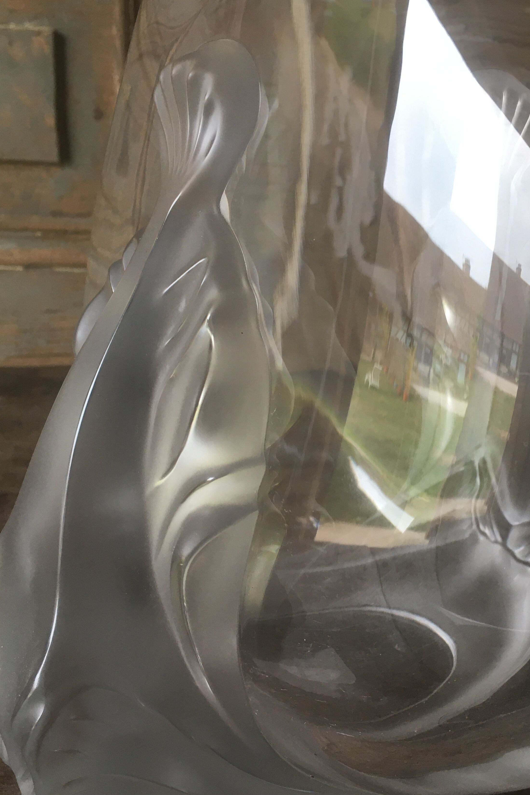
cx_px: 272
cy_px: 426
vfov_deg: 51.8
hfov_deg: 35.9
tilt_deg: -23.3
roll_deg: -2.7
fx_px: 817
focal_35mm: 37
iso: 32
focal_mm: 4.15
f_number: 2.2
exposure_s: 1/33
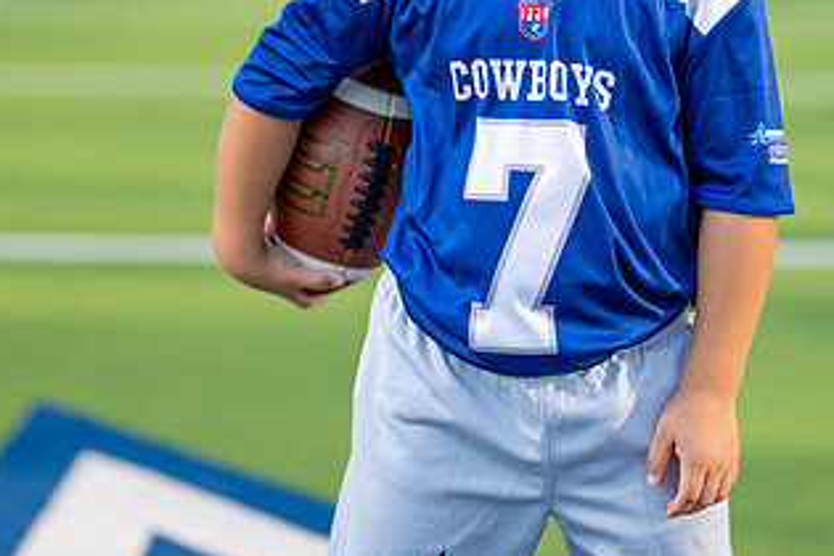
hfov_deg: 16.1
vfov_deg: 10.7
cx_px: 567
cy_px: 51
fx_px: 2942
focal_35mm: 127
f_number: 1.2
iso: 125
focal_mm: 50
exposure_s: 1/4000
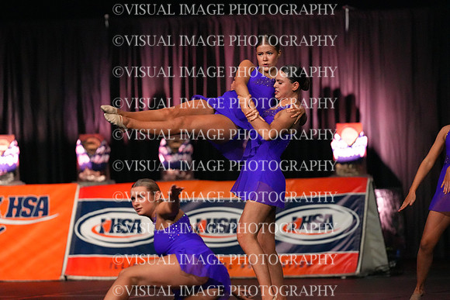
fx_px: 3751
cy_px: 150
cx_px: 225
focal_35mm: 300
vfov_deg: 4.6
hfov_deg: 6.9
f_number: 3.5
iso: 16000
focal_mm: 300
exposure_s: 1/1250
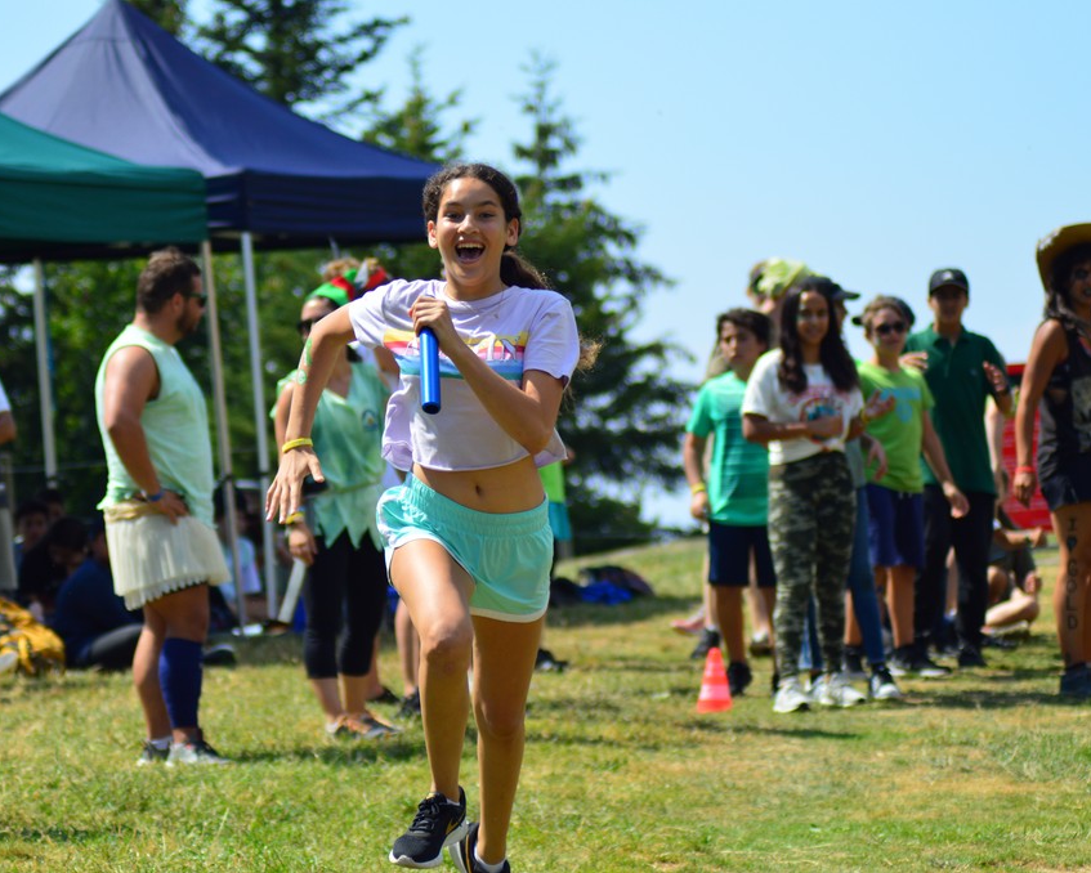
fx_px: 6040
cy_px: 437
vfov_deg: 8.3
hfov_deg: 10.3
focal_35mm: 187
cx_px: 479
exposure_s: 1/1250
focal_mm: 110
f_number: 4
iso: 200
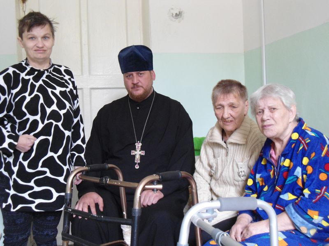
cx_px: 164
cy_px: 123
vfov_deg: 32.9
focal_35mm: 44
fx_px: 418
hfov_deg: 42.9
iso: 400
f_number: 3.5
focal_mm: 7.9
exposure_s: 1/20
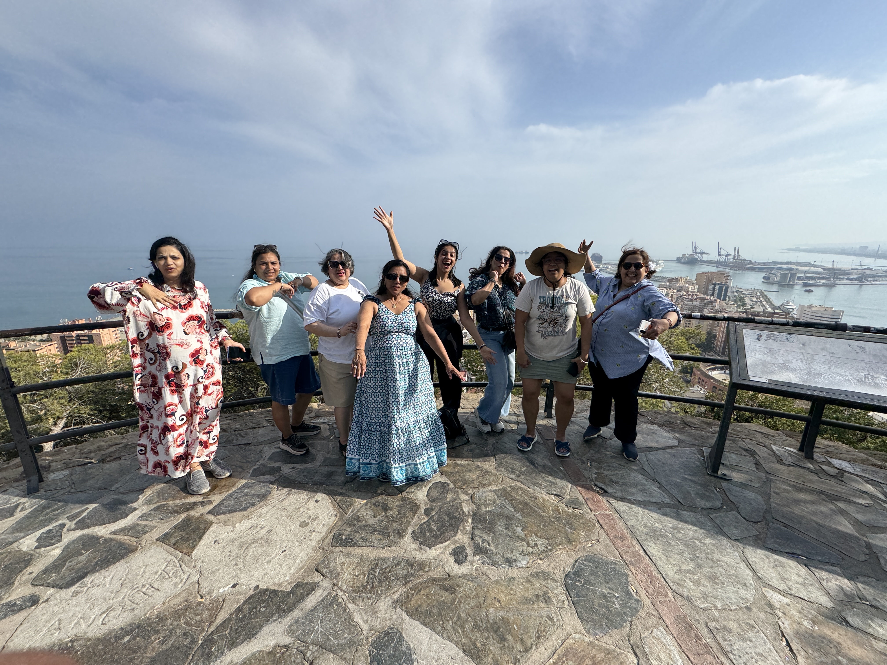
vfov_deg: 85.7
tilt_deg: -14.7
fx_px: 359
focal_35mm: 14
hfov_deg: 102.1
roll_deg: -0.2
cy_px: 332
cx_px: 444
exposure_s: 1/1789
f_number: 2.2
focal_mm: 2.22
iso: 50
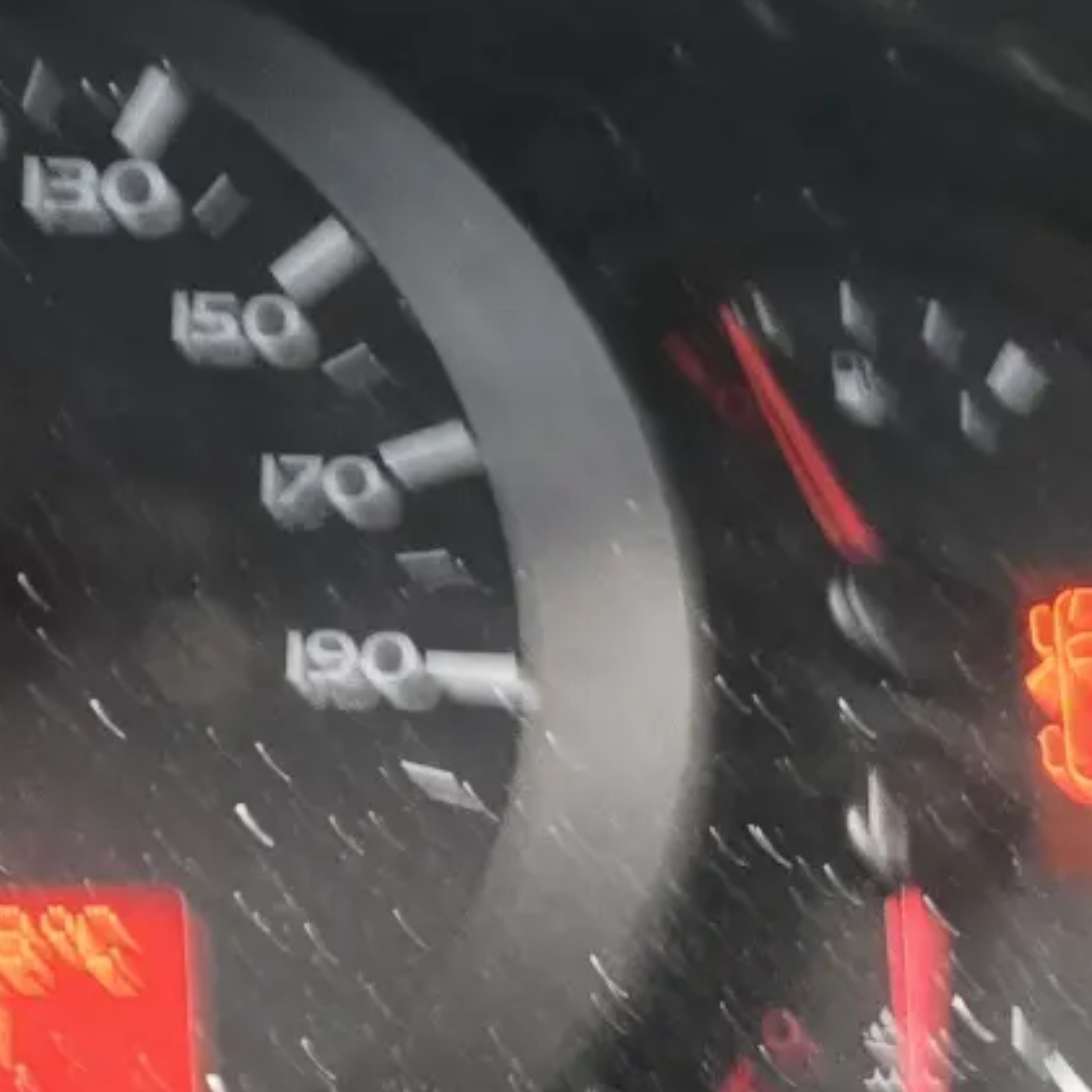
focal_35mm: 93
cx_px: -278
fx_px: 3319
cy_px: 866
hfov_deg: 17.6
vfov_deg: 18.5
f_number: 1.7
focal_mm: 6.3
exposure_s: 1/40
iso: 1250
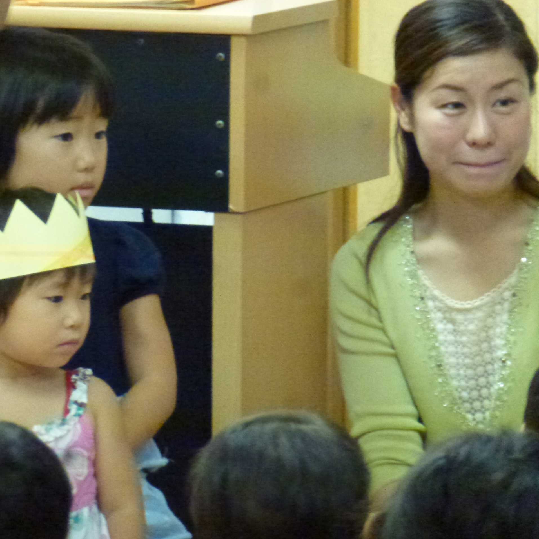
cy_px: 269
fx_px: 7998
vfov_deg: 3.9
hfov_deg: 3.9
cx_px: 189
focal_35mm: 454
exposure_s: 1/20
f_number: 5.9
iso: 1600
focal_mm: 68.8
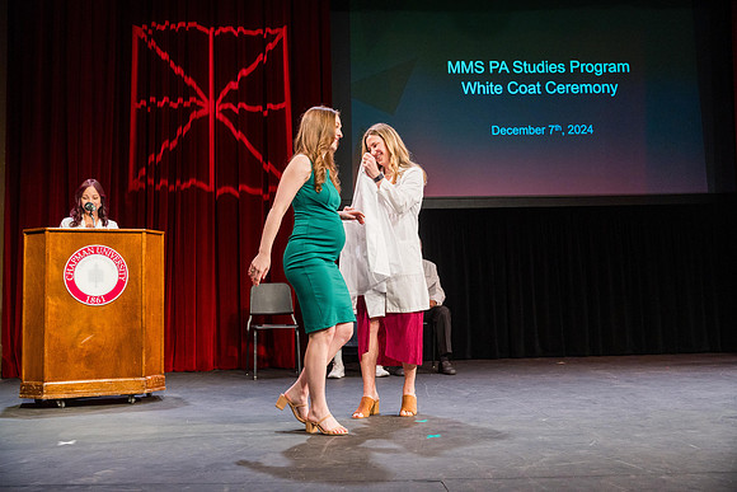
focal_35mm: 37
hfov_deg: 51.5
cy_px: 246
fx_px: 764
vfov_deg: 35.7
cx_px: 368
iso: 1250
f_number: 3.5
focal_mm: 37.3
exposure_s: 1/320
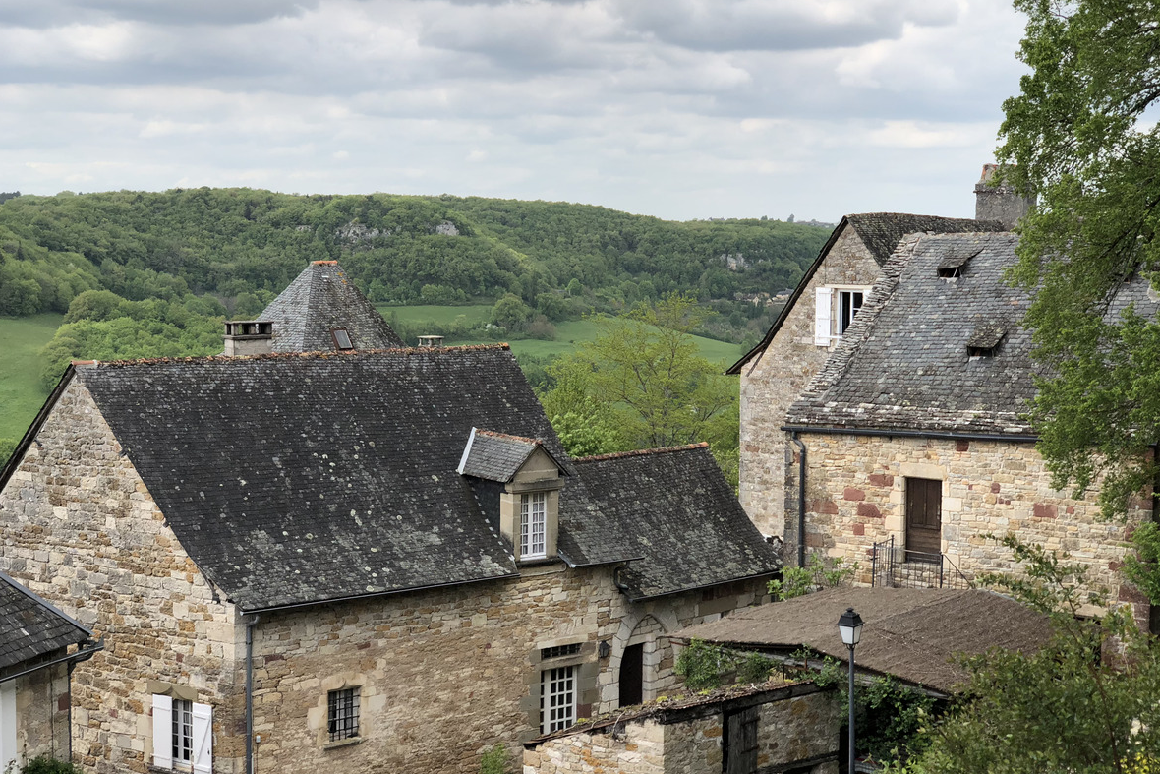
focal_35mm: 55
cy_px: 367
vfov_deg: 24.6
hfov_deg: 36.2
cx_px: 577
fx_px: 1772
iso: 16
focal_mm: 6
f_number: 2.4
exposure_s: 1/750
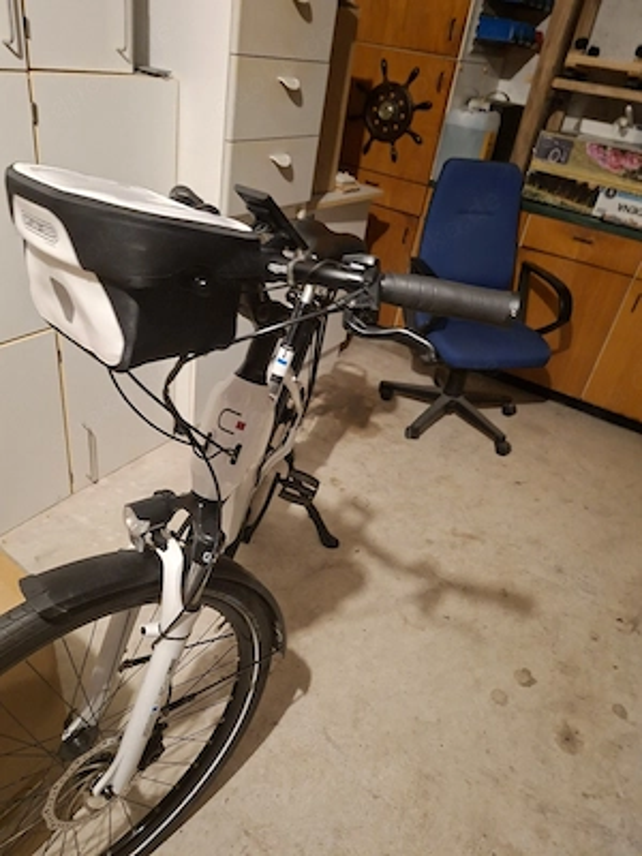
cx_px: 321
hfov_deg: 58.9
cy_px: 428
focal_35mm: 23
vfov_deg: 73.9
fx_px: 569
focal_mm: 5.54
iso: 800
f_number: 1.8
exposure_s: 1/24
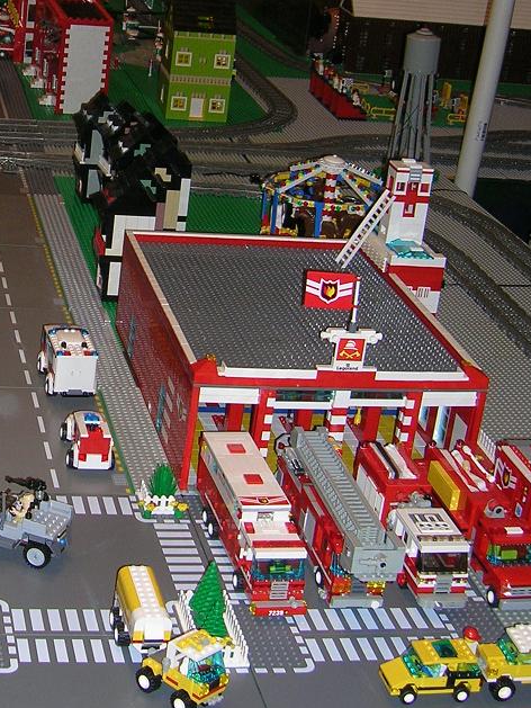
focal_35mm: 70
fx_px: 1431
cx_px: 43
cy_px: 224
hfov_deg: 20.5
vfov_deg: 27.6
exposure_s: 1/60.1
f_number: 2.9
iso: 50
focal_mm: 5.7
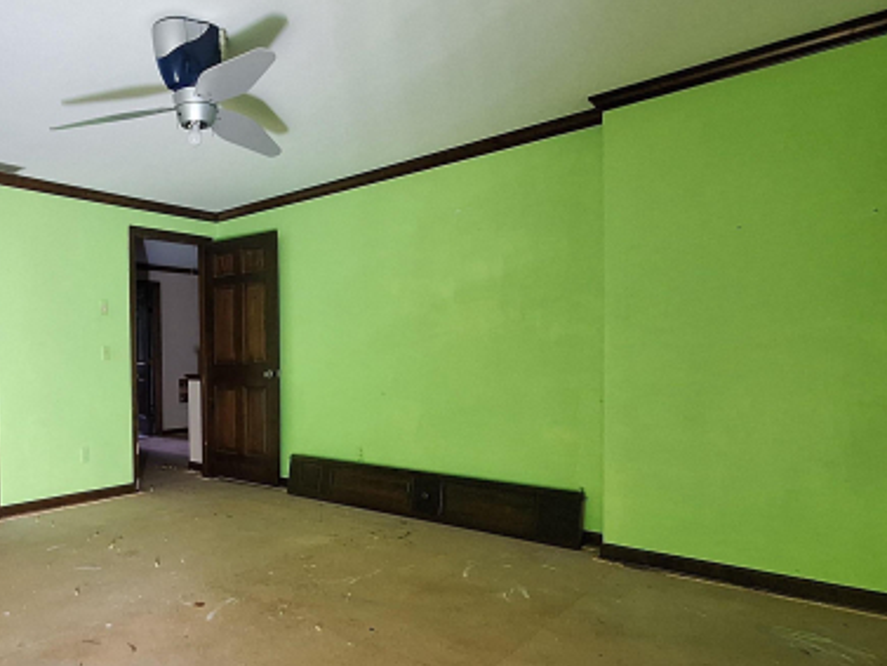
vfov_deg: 58.7
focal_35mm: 23
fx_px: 590
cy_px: 381
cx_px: 204
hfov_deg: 68.3
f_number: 2.2
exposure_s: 1/24
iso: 320
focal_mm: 1.74
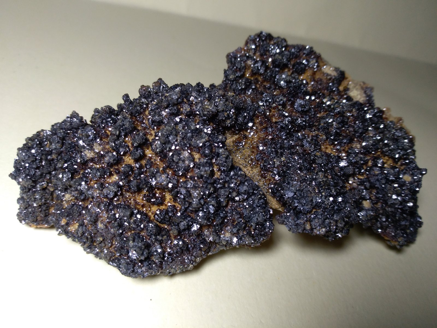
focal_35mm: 26
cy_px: 164
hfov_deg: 67.3
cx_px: 218
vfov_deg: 53.1
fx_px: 328
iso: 121
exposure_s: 1/33.3
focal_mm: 3.54
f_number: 2
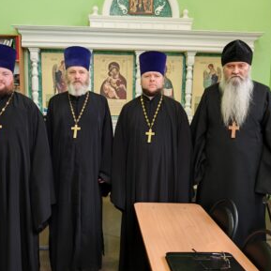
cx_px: 120
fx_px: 292
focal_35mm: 33
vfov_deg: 49.7
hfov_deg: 49.6
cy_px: 136
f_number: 1.4
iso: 125
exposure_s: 1/50
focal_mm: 6.83
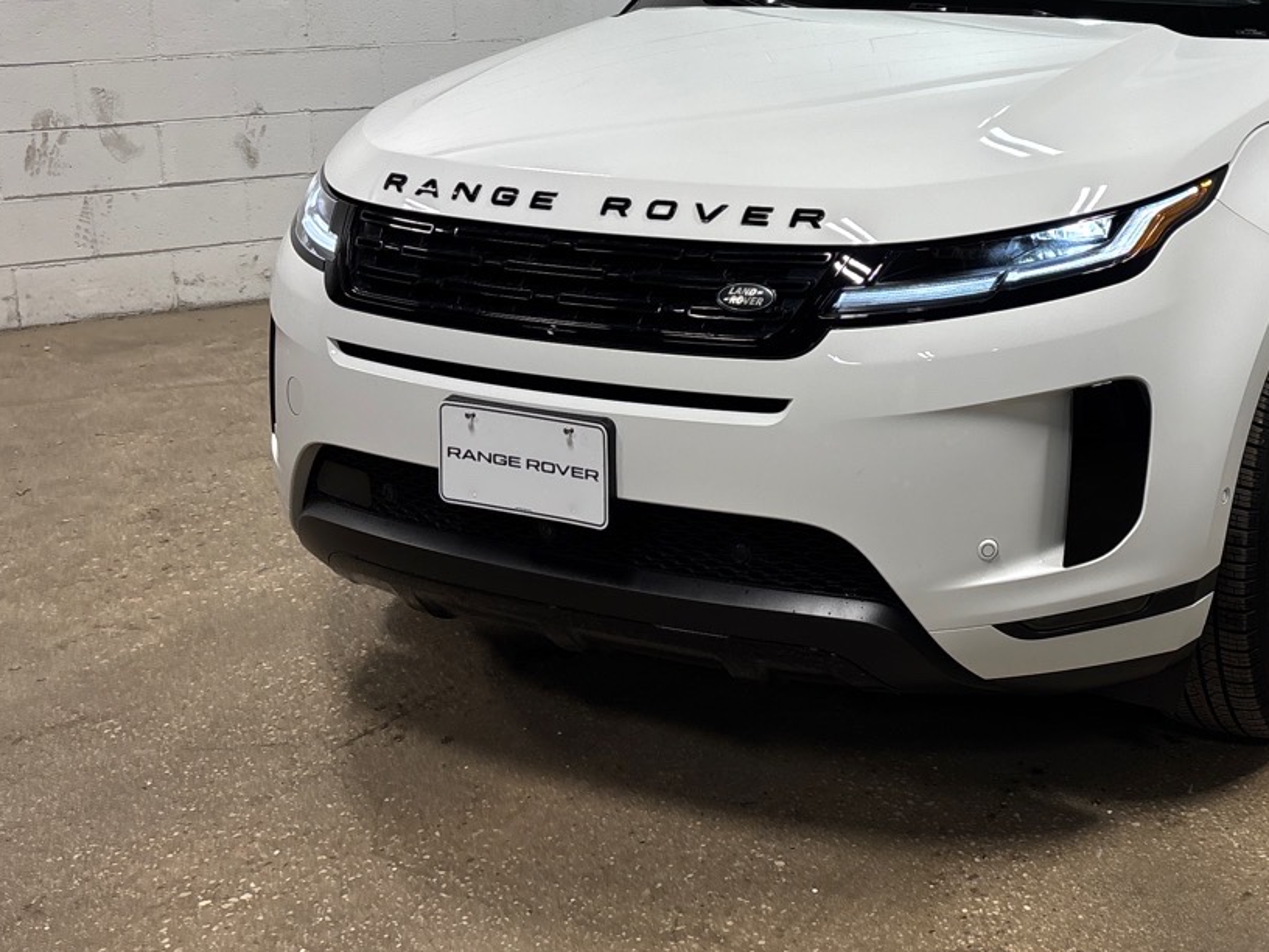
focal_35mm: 51
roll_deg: +0.2
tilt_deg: -12.2
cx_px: 939
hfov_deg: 36.7
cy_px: 187
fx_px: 1870
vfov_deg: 28.0
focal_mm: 5.96
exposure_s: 1/500
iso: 64
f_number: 1.6
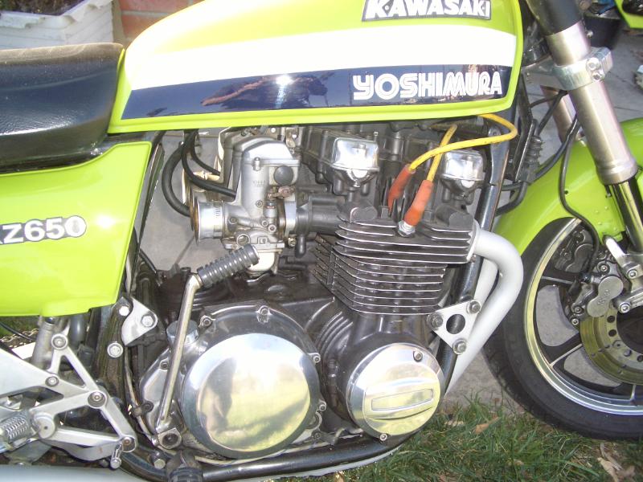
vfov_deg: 40.7
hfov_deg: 52.6
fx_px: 650
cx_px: 322
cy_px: 241
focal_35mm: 35
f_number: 2.6
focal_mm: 5.8
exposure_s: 1/250
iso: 100
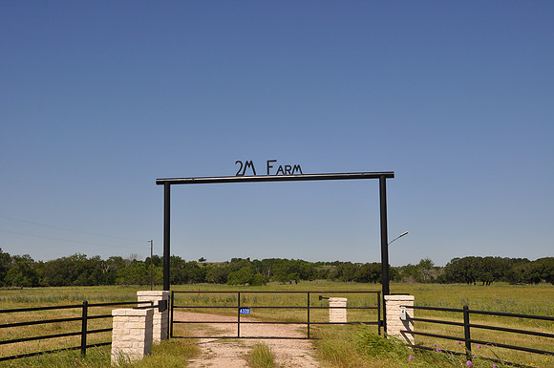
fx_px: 692
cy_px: 184
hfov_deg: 43.7
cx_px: 277
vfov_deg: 29.8
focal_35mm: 45
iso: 200
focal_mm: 30
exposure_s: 1/400
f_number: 10
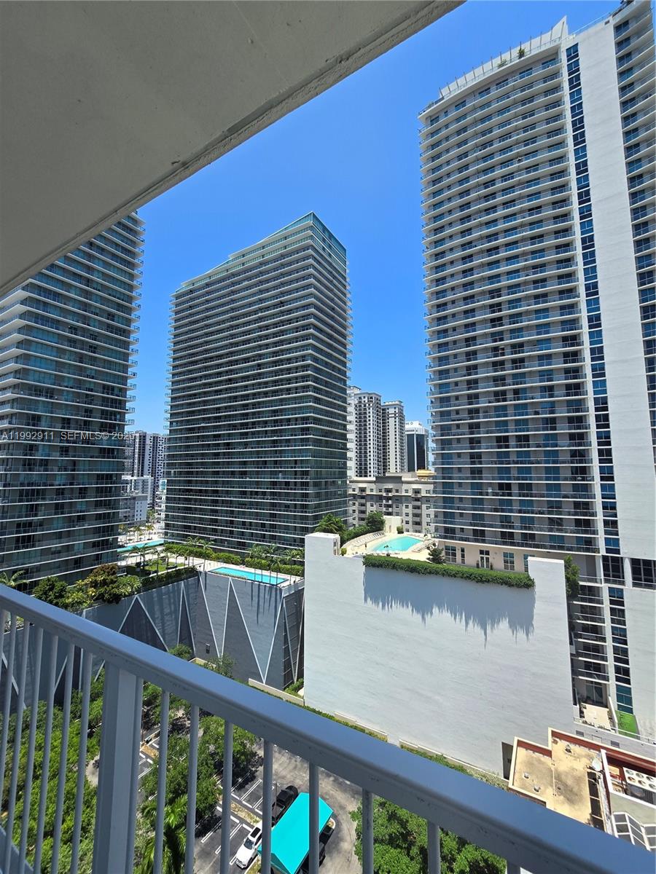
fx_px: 328
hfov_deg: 89.9
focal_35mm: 13
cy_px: 437
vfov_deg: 106.2
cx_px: 328
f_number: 2.2
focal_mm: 2.2
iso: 50
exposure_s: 1/1973
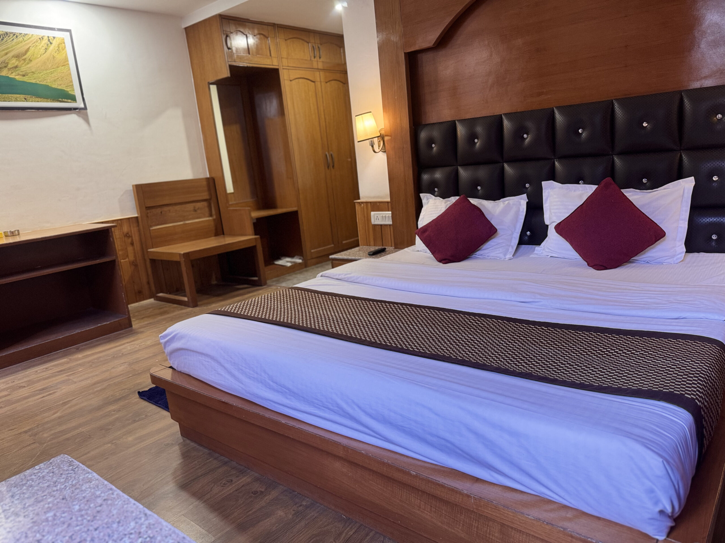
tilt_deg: -12.5
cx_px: 362
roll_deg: +5.8
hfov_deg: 71.6
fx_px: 503
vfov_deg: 56.8
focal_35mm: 24
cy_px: 272
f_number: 1.78
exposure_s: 1/50
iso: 200
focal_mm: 6.76
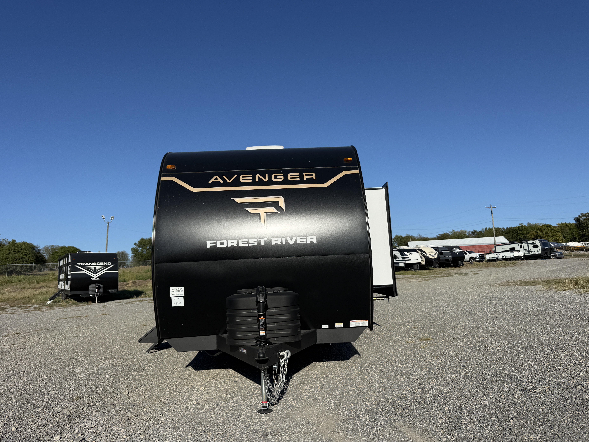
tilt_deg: +9.1
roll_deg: +2.1
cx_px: 294
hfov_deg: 71.6
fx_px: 408
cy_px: 221
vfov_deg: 56.8
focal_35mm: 24
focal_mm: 6.76
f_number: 1.78
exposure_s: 1/7353
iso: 100
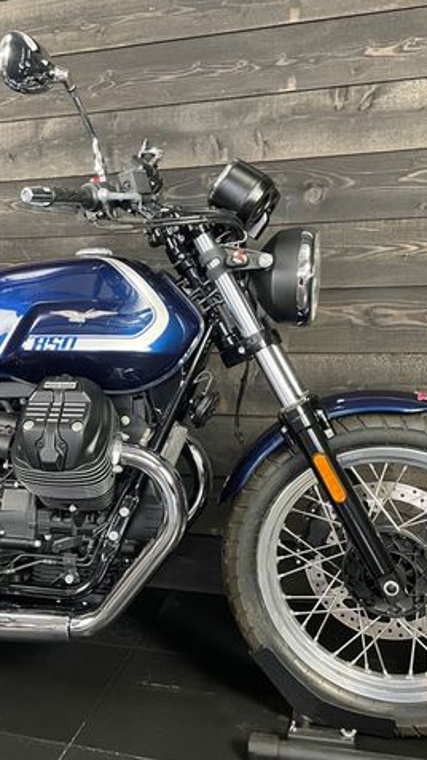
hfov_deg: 30.5
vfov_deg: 52.8
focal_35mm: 38
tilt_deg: -3.9
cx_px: 92
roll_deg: +1.5
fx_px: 766
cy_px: 381
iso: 400
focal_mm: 4.2
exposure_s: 1/50
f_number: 1.6
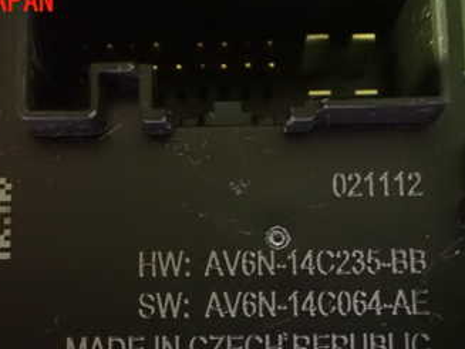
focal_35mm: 55
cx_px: 222
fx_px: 739
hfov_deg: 34.9
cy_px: 305
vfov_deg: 25.8
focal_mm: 5.4
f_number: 2.3
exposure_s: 1/10
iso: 1600
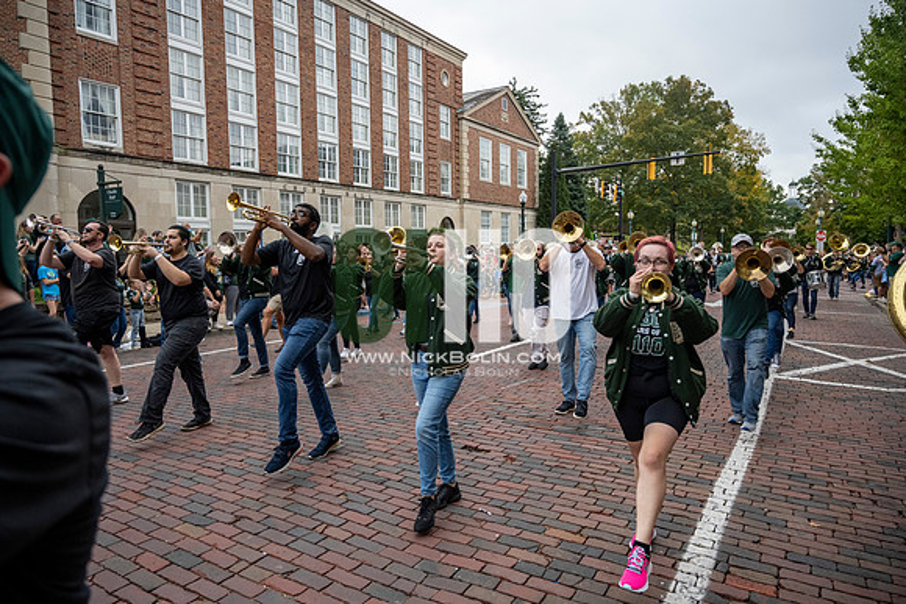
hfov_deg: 73.7
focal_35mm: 24
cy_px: 302
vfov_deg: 53.2
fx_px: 604
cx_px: 453
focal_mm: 24
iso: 1000
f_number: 4
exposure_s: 1/1600
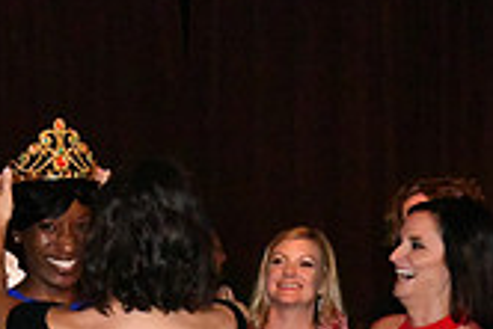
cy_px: 556
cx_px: 15
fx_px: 2152
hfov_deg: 12.9
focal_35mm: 157
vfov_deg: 8.5
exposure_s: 1/60
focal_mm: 45
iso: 25600
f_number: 11
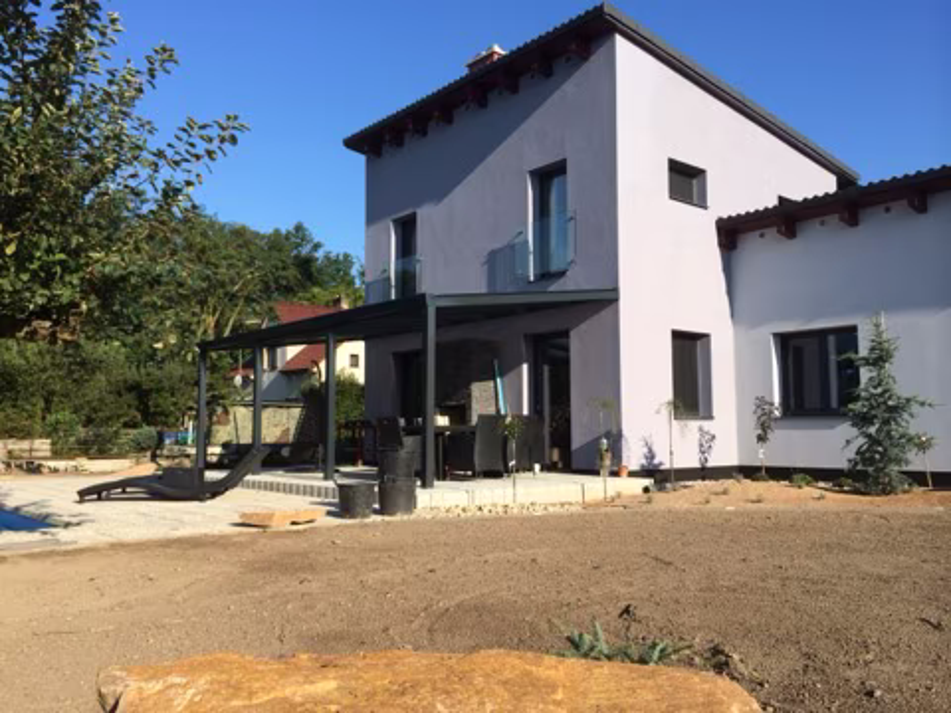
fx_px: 824
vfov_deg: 46.8
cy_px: 356
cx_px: 476
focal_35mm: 30
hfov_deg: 60.0
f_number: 2.2
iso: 40
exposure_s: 1/1953
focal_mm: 4.12
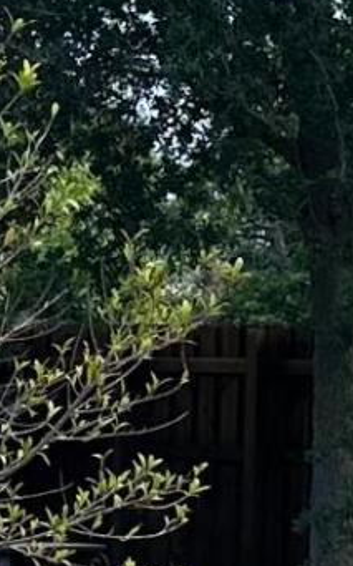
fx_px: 3311
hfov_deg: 5.9
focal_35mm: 215
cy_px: 257
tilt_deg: +1.3
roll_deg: -0.6
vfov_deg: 9.8
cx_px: -401
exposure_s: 1/1144
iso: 80
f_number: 1.78
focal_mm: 6.86
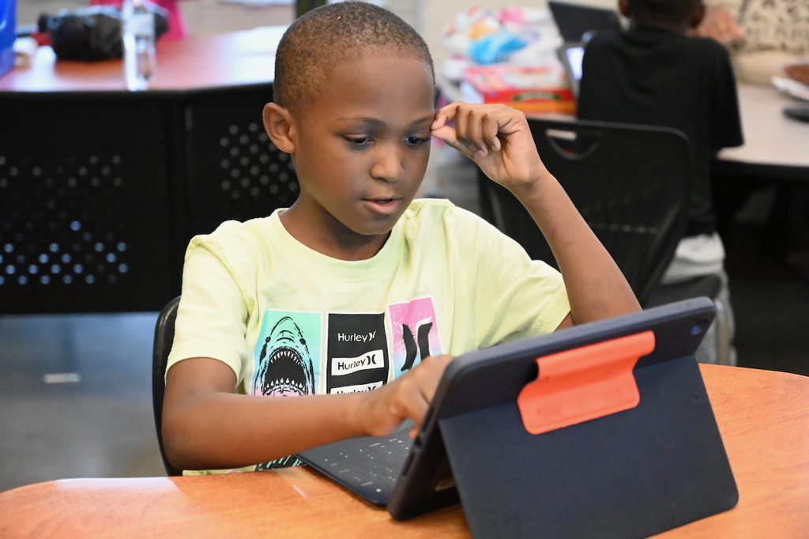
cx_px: 404
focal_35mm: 62
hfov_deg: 32.4
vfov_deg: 21.9
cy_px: 270
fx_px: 1393
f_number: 4
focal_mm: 62
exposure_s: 1/250
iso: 16000
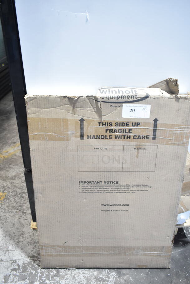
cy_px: 142
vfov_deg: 61.9
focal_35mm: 30
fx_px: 237
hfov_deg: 43.6
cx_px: 95
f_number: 5
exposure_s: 1/100
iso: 1600
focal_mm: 20
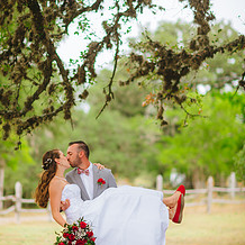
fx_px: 1193
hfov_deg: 11.7
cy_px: 117
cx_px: 102
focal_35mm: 149
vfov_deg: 11.7
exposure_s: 1/400
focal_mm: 85
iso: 64
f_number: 1.6
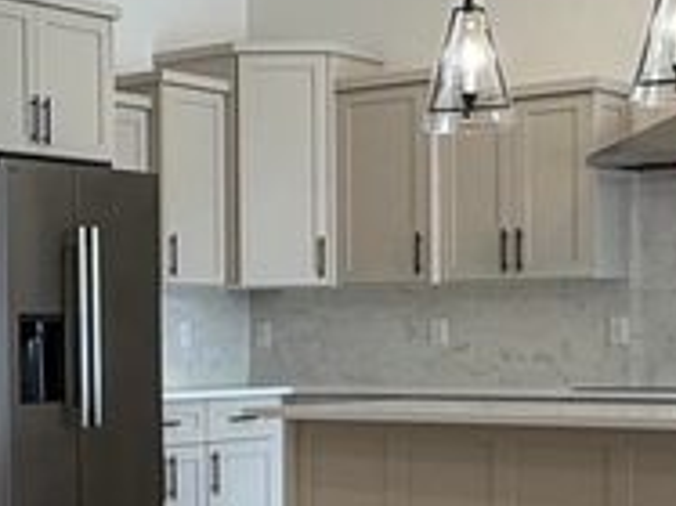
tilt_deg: -0.7
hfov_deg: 20.8
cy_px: 354
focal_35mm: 90
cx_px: -51
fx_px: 1756
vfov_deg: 16.3
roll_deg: +0.2
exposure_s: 1/120
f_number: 2.2
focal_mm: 2.22
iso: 125
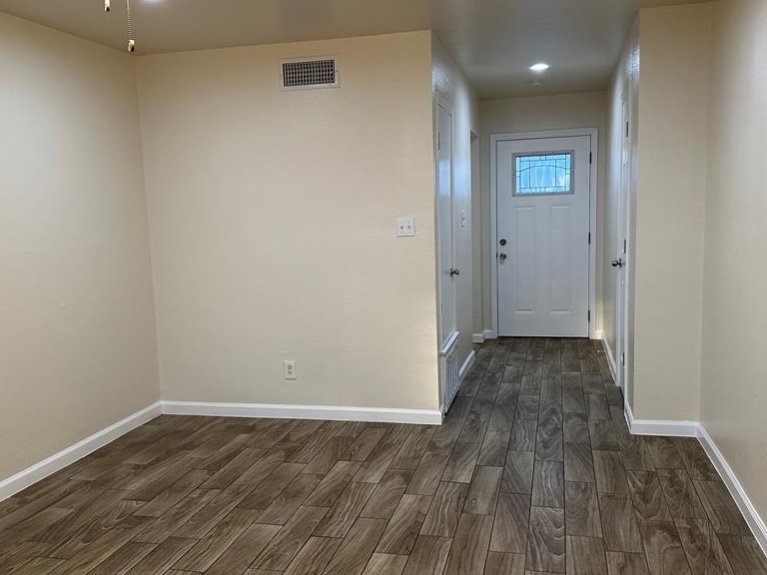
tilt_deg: -7.4
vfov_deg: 44.2
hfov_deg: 56.8
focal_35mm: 32
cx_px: 385
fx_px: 709
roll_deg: +1.2
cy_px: 299
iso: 200
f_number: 1.78
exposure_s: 1/120
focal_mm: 6.86
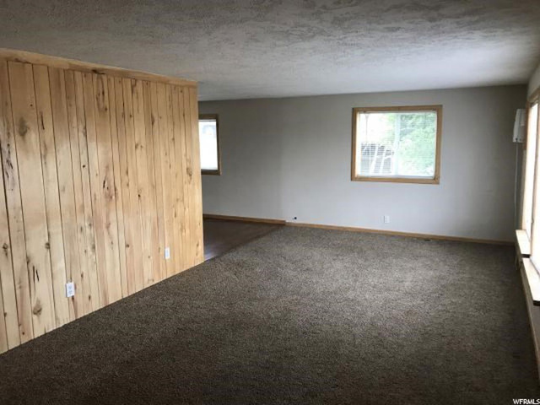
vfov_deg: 49.7
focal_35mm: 28
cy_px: 202
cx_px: 270
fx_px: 437
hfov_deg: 63.4
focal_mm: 3.99
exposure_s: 1/30
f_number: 1.8
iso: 32
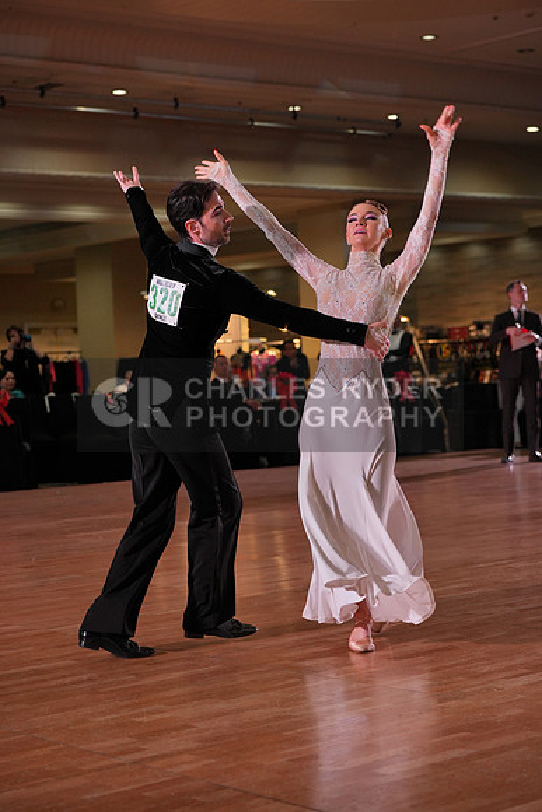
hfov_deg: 19.5
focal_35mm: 70
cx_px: 271
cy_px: 406
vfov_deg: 28.8
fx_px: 1580
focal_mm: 70
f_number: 4
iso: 1000
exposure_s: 1/500
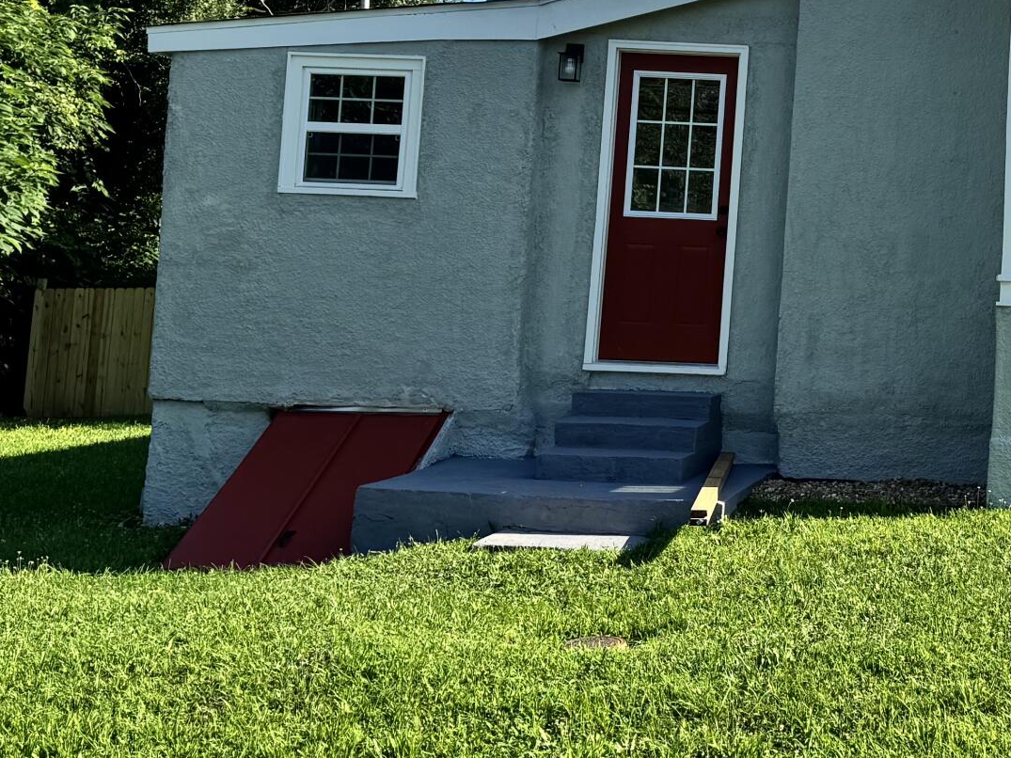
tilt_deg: +5.9
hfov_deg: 27.1
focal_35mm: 67
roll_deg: -2.7
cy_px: 75
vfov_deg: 21.4
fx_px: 1957
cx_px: 1041
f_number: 1.78
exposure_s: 1/2959
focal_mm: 6.76
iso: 80
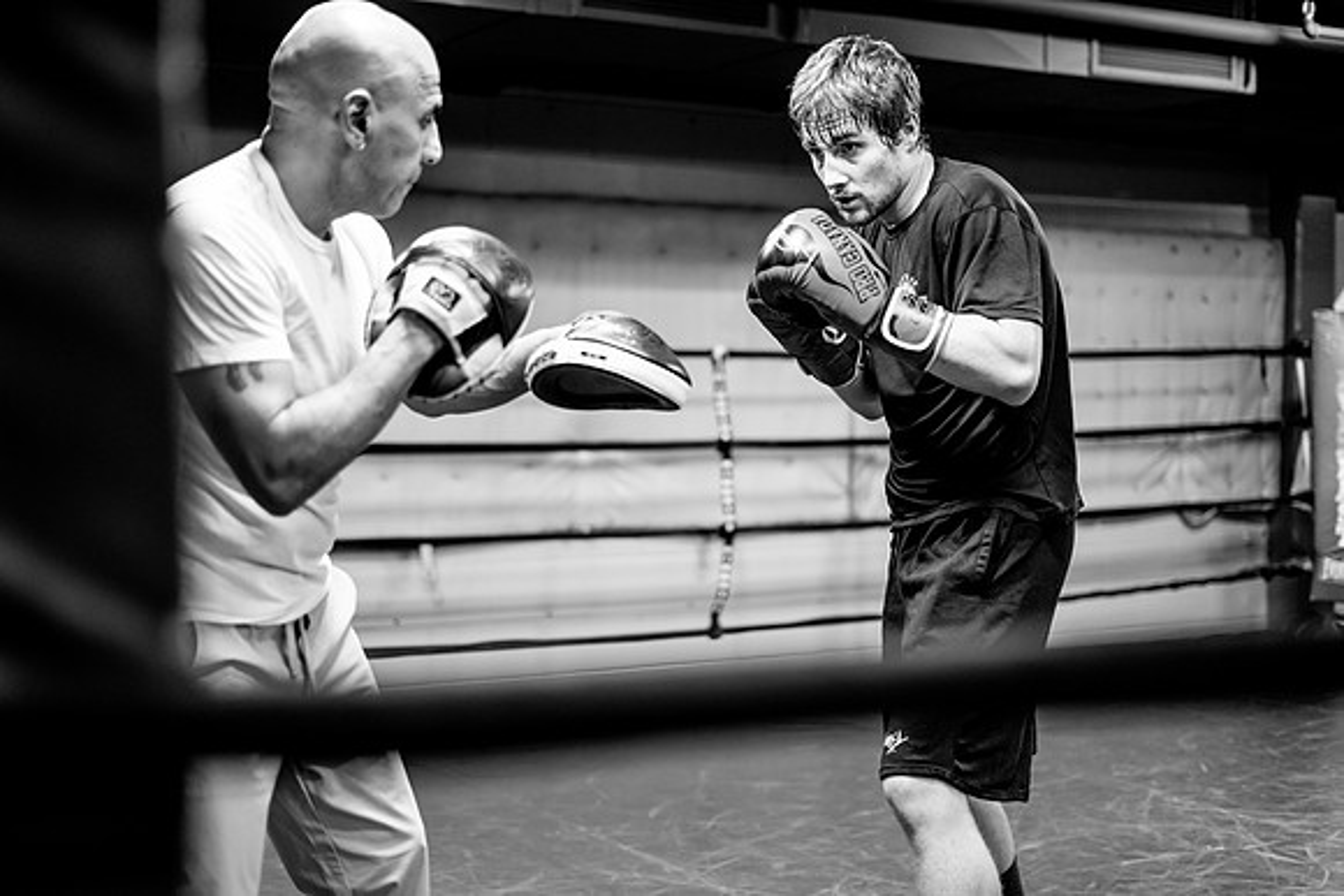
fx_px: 1867
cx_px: 672
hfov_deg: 39.6
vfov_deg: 27.0
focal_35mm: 50
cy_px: 448
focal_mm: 50
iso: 1000
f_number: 1.8
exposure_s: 1/400
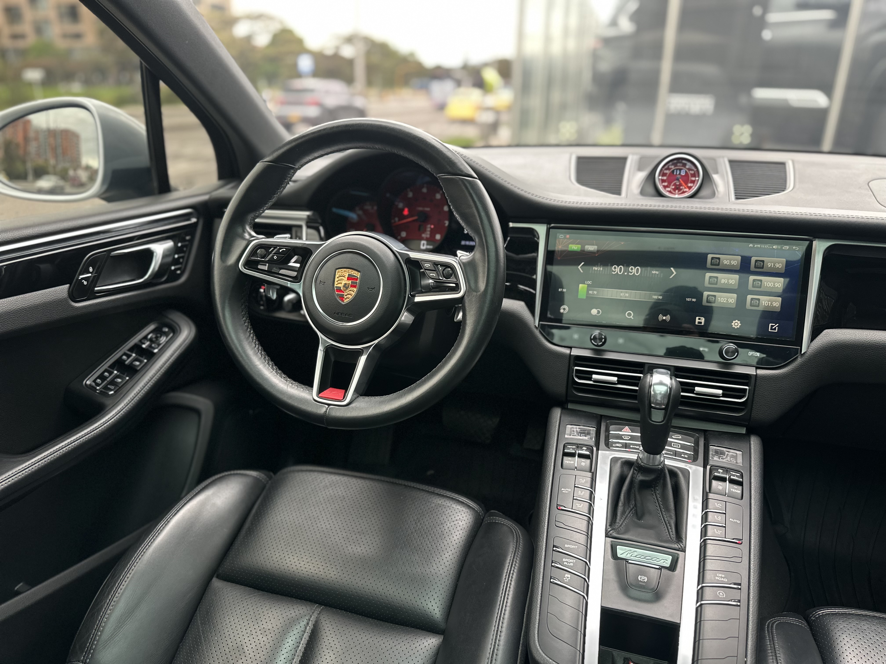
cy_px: 332
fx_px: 614
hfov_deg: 71.6
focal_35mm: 24
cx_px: 443
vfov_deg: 56.8
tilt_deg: -21.2
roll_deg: -1.1
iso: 160
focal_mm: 6.86
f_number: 1.78
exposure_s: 1/121
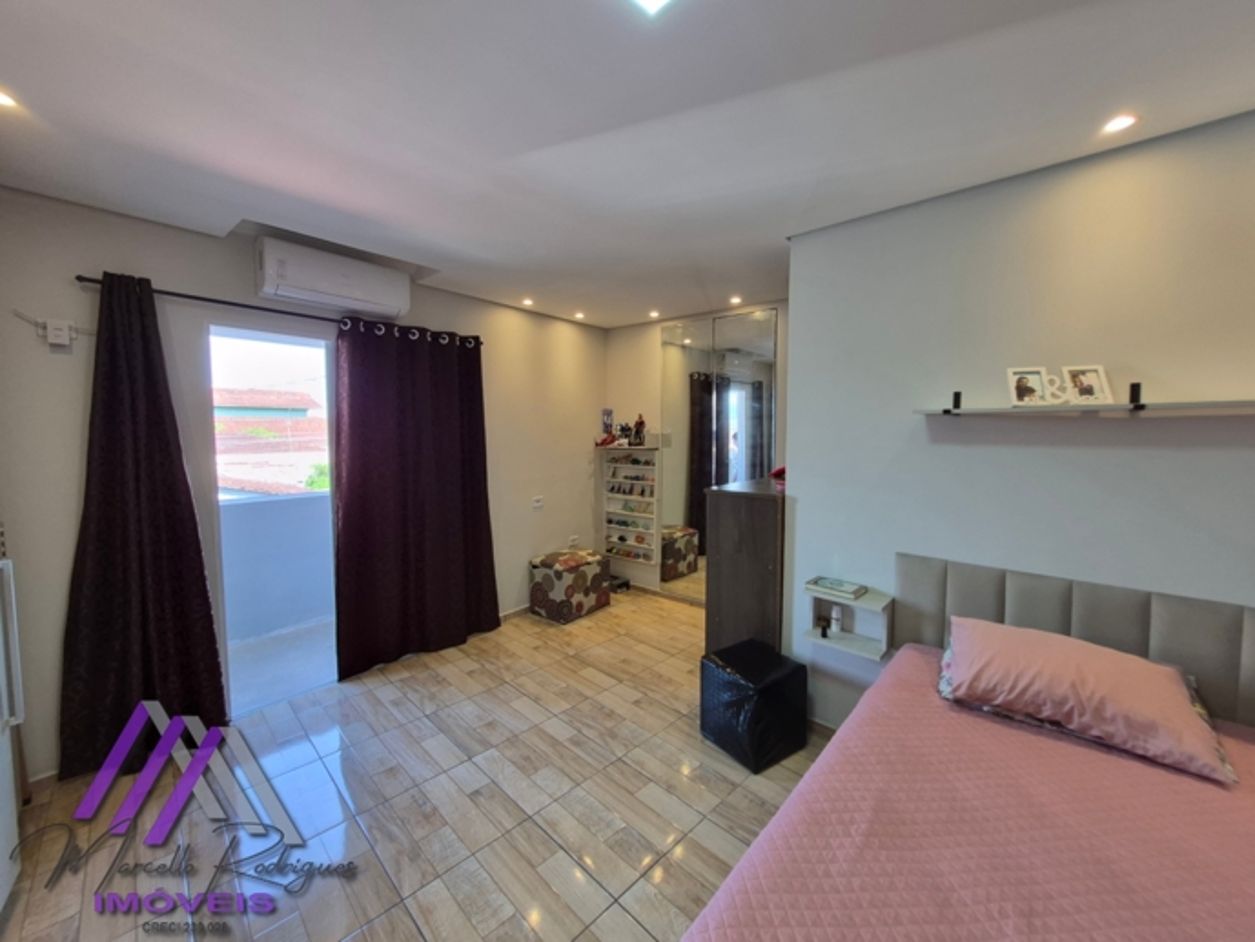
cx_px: 628
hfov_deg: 106.2
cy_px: 471
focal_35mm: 13
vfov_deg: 89.9
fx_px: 471
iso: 80
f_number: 2.2
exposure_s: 1/60
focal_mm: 1.74
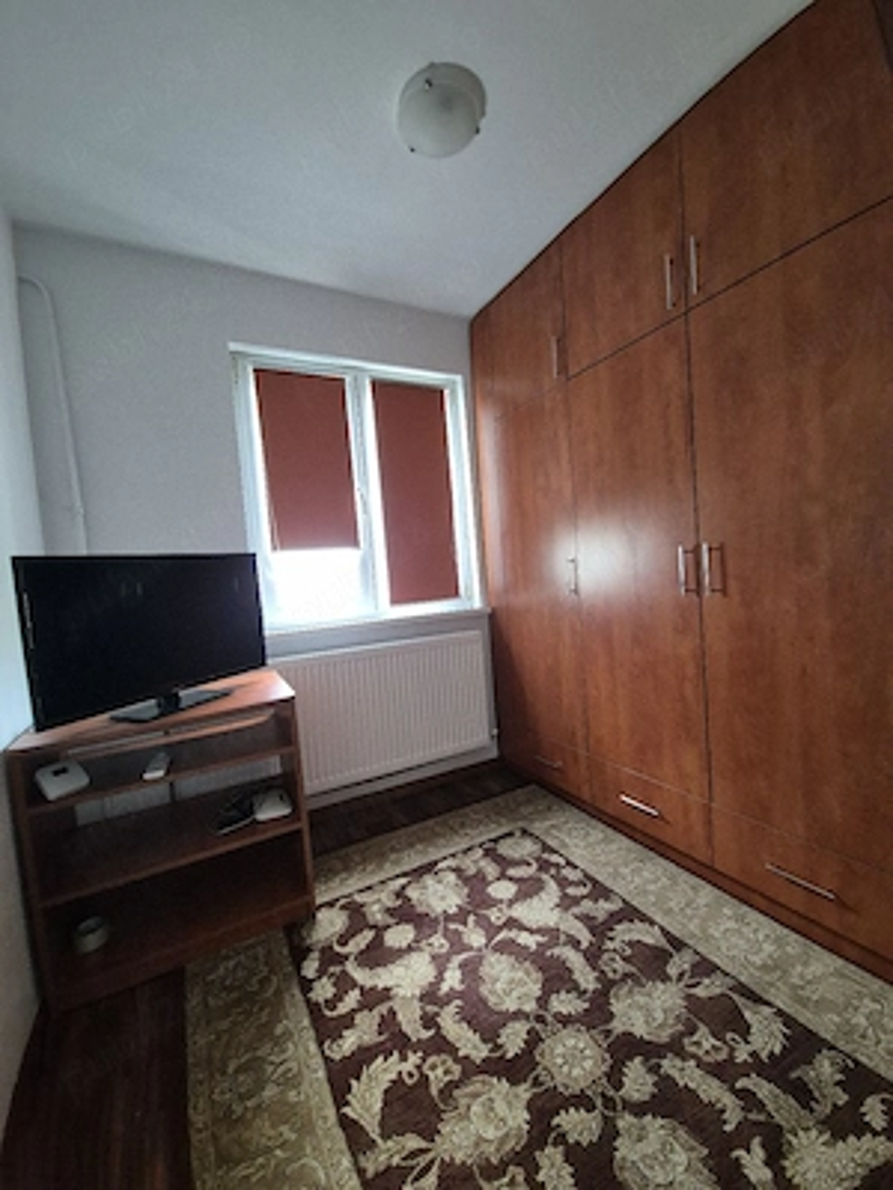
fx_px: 447
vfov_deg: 106.2
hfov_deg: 89.9
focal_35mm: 13
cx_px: 446
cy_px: 595
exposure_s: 1/50
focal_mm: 2.2
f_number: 2.2
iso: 1000
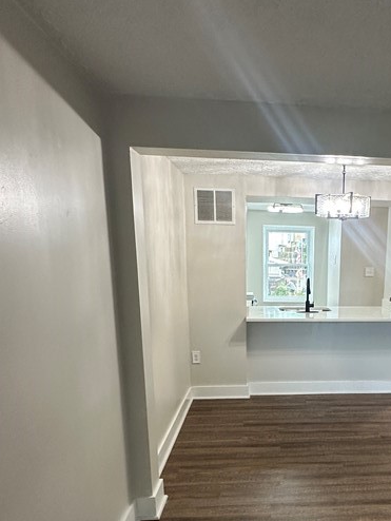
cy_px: 344
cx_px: 304
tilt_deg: -13.3
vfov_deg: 60.3
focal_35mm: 29
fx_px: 436
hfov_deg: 46.2
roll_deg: -0.4
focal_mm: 2.22
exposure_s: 1/60
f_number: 2.2
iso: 160
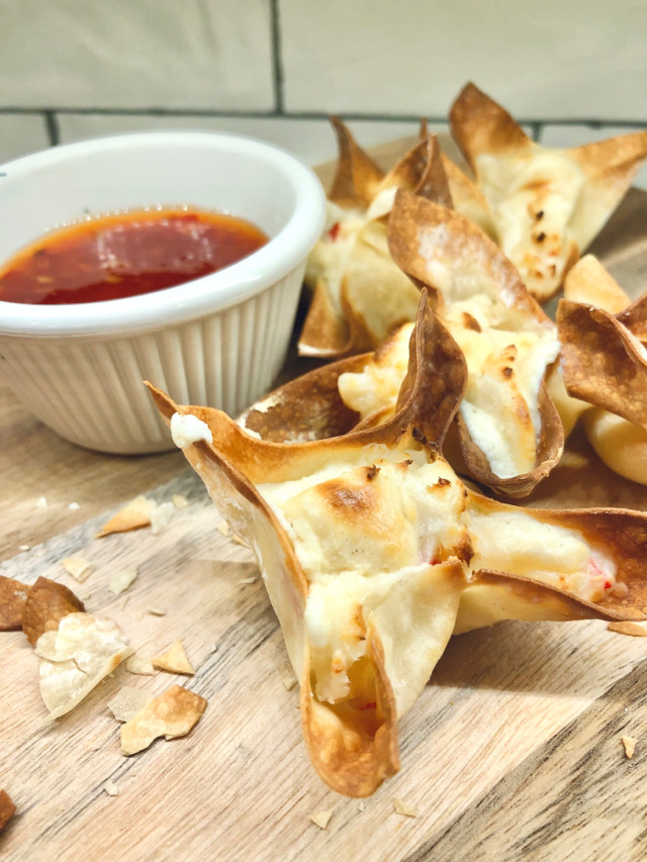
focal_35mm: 28
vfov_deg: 63.4
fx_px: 698
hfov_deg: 49.8
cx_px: 324
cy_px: 431
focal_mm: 3.99
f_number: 1.8
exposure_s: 1/120
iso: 50
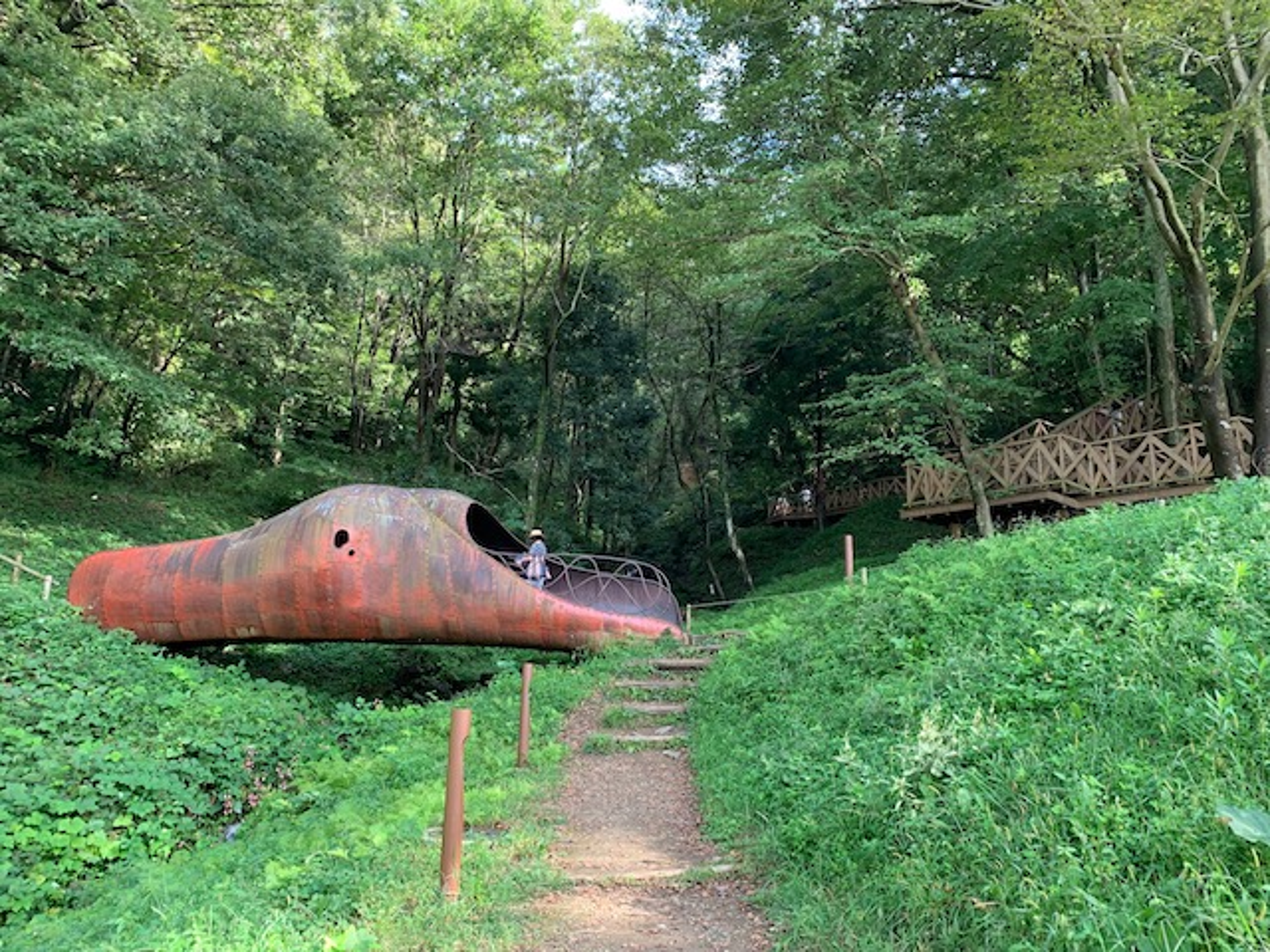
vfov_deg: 53.1
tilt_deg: +13.0
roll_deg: -2.6
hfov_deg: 67.3
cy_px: 476
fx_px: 954
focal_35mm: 26
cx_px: 635
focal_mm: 4.25
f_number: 1.8
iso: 64
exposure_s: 1/122
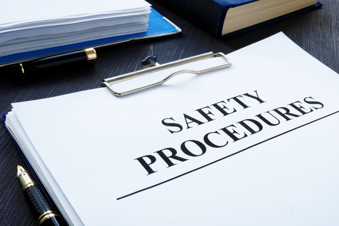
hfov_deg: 43.6
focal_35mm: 45
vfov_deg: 29.9
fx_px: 424
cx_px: 170
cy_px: 113
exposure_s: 1/4
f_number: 22
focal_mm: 30
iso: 200
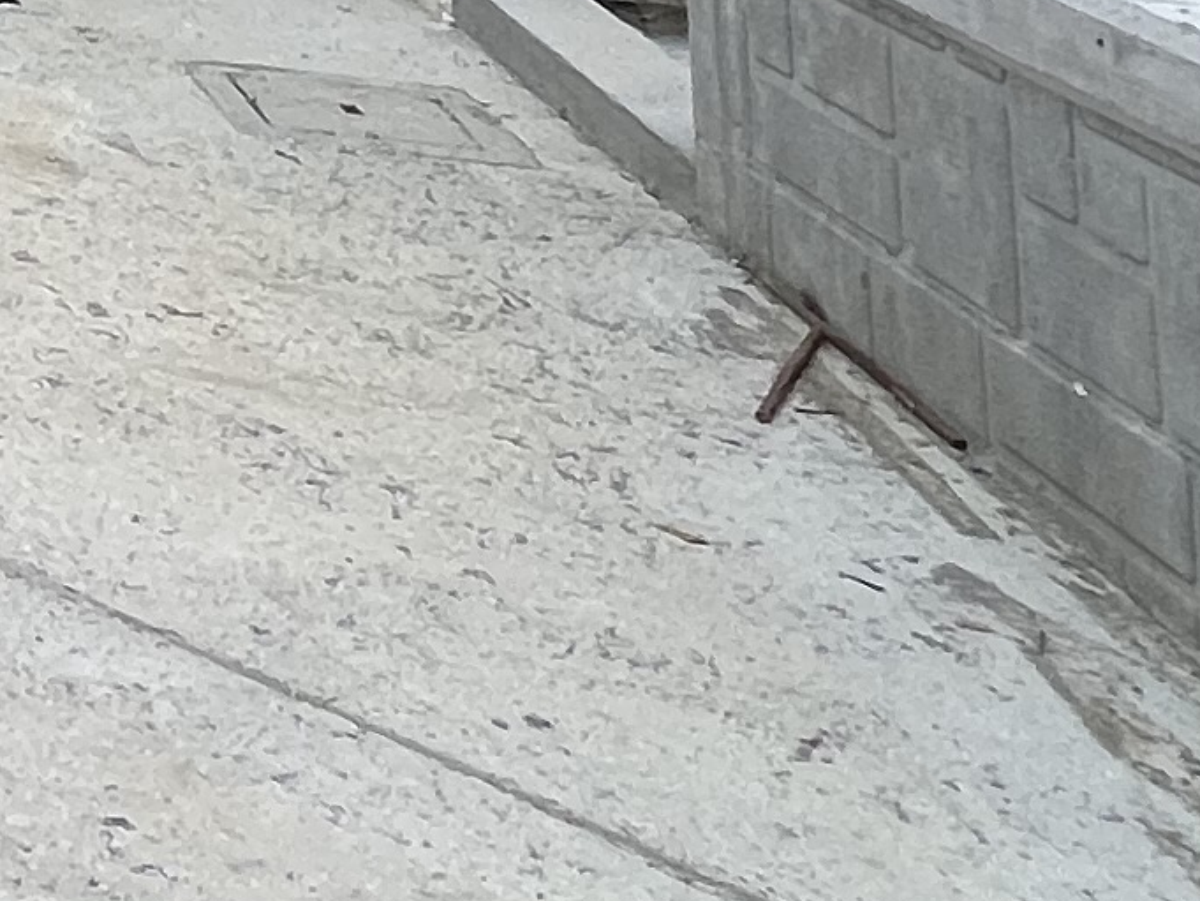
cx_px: -1567
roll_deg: -1.1
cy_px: -1035
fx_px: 2670
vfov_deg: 14.8
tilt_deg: +7.3
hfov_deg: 15.6
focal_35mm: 77
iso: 32
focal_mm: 1.57
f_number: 1.8
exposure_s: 1/328
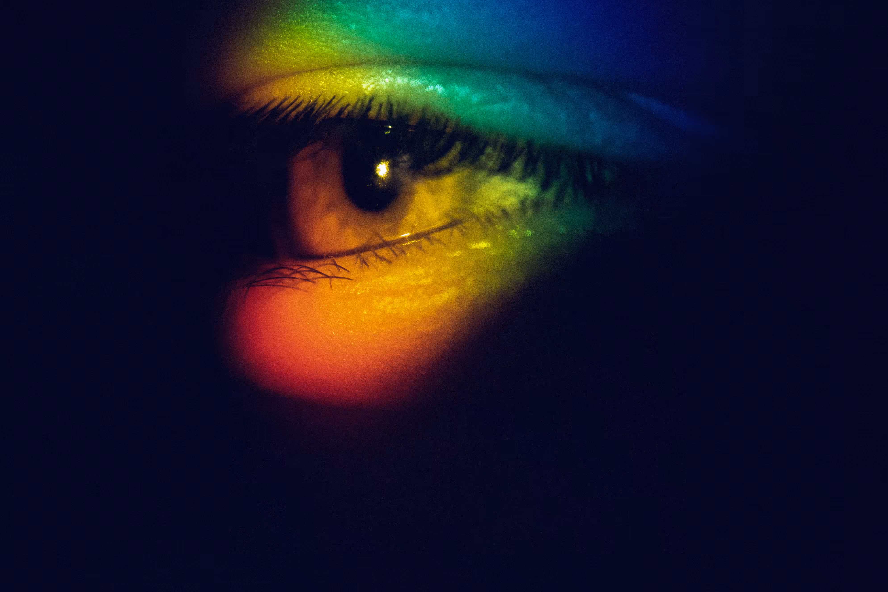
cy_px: 195
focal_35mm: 68
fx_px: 1677
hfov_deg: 29.7
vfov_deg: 19.9
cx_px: 447
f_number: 5
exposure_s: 1/320
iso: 8000
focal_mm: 45
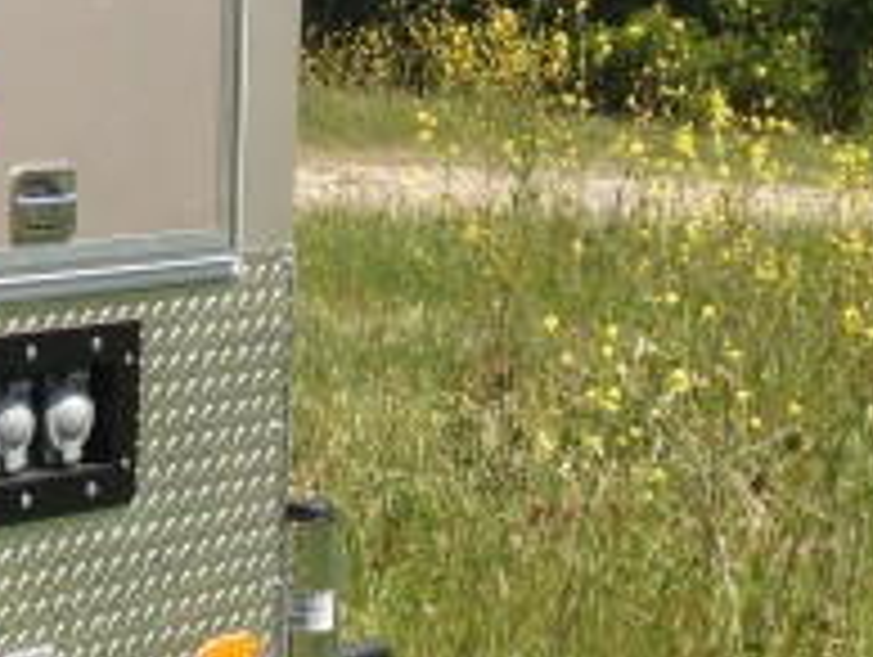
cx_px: -288
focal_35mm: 130
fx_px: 3283
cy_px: -61
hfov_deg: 14.5
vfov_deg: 11.3
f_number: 2.4
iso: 50
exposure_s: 1/1130
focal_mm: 4.13
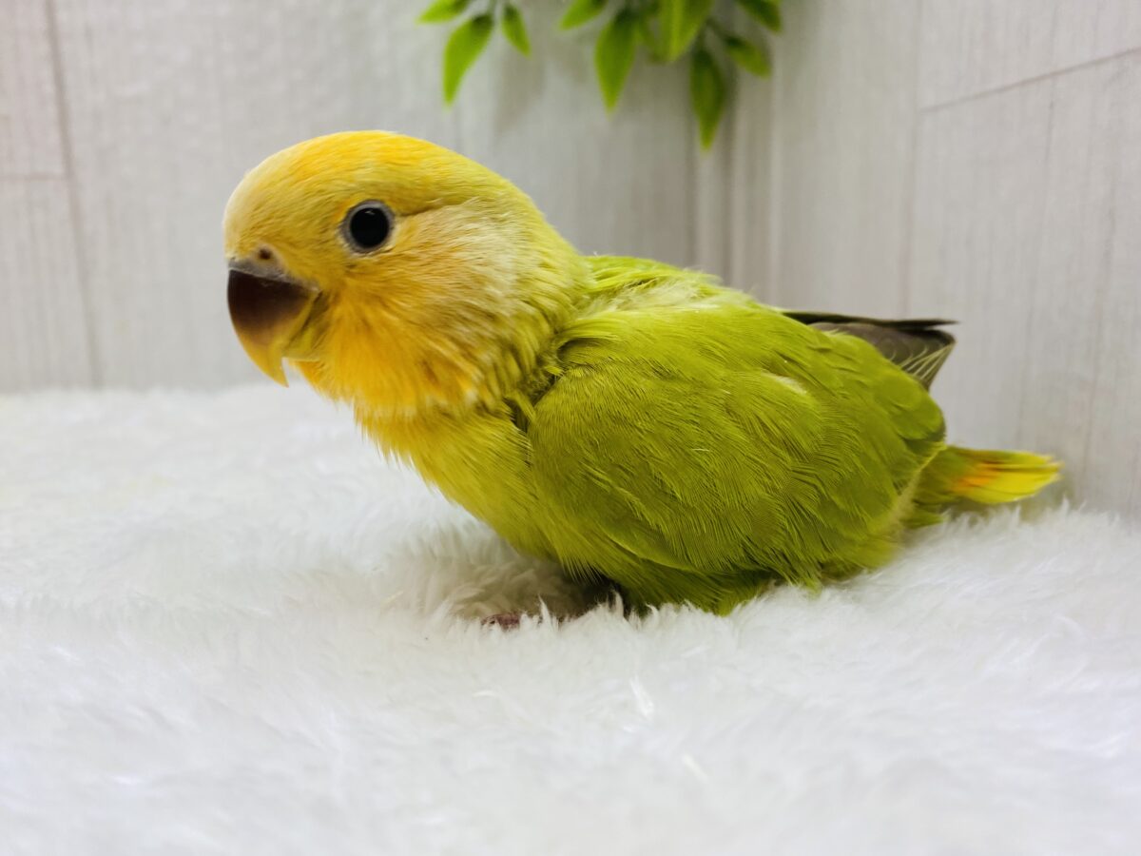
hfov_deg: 69.4
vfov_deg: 54.9
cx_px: 570
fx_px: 824
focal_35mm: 25
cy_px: 428
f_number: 1.8
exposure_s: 1/100
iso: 50
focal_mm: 4.25
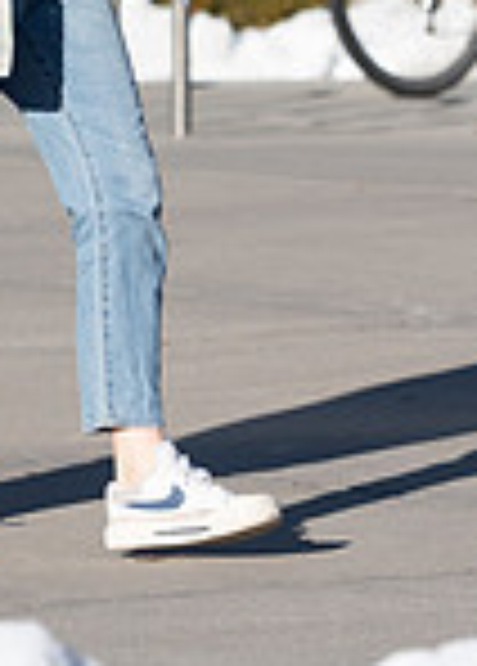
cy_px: -320
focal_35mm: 623
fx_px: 11795
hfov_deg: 2.3
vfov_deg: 3.2
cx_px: -280
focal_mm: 135
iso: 100
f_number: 4
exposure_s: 1/1250
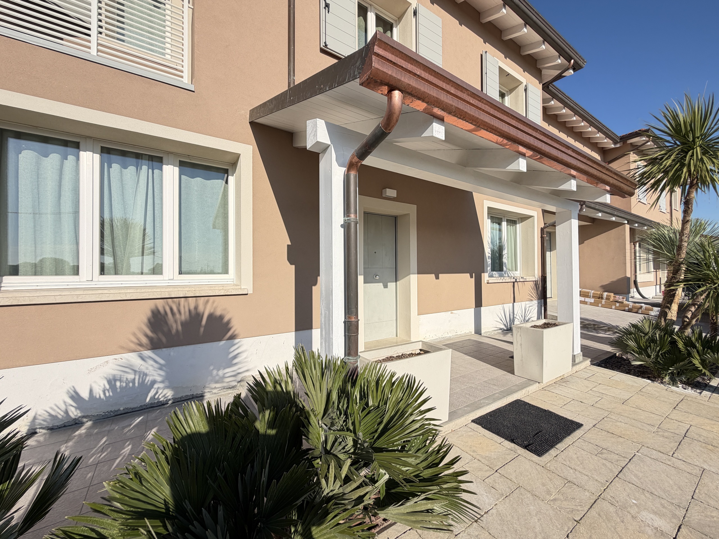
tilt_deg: +0.3
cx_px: 360
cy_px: 270
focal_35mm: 14
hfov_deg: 102.1
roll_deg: +0.5
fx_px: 291
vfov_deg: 85.7
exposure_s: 1/770
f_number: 2.2
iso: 25
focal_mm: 2.22
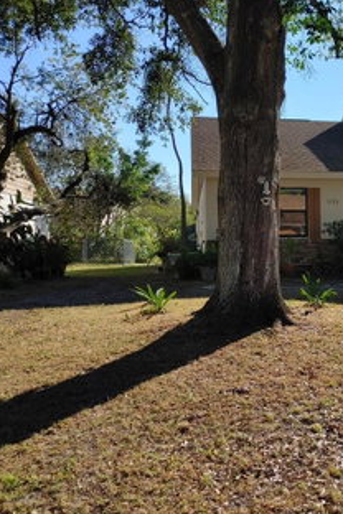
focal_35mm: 37
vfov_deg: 51.9
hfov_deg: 34.3
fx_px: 529
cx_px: 296
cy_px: 254
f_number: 1.8
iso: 50
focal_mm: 5.58
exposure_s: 1/1587
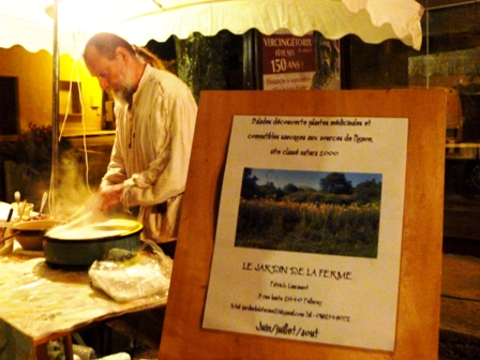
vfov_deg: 35.1
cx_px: 240
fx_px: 569
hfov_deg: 45.8
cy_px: 180
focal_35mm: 41
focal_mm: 7.4
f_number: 3.8
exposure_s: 1/5
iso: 800
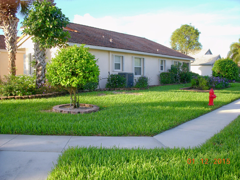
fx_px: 263
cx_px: 120
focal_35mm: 38
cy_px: 90
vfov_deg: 37.7
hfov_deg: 49.0
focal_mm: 6.3
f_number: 3.3
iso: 100
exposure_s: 1/200
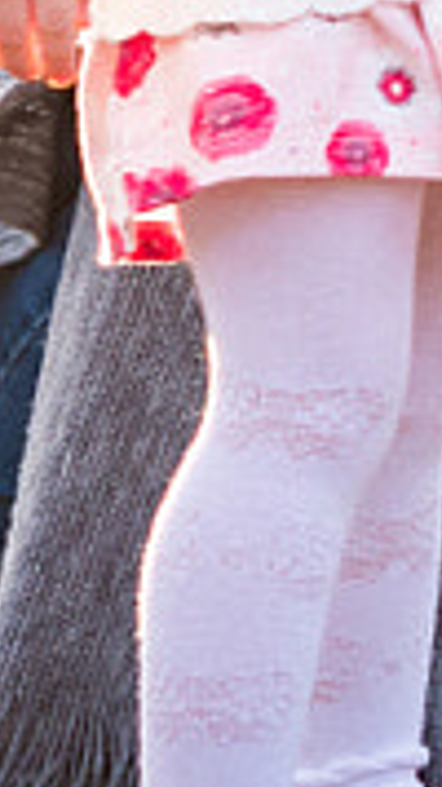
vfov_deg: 4.5
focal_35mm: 472
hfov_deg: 2.5
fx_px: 9844
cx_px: 2073
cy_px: -681
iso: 320
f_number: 3.2
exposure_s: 1/250
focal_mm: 50
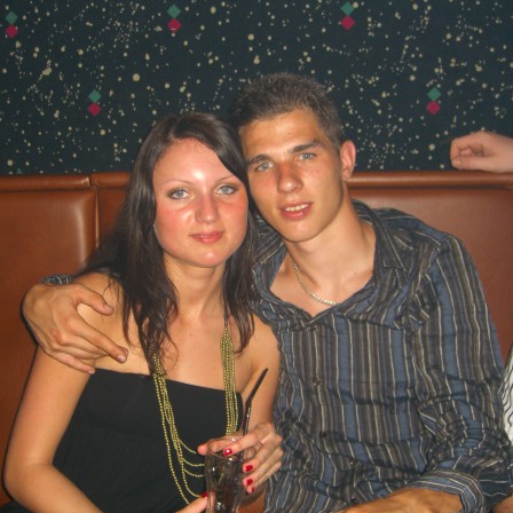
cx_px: 224
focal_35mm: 45
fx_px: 754
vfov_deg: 37.6
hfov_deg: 37.5
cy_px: 256
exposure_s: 1/60
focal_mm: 7.9
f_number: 2.8
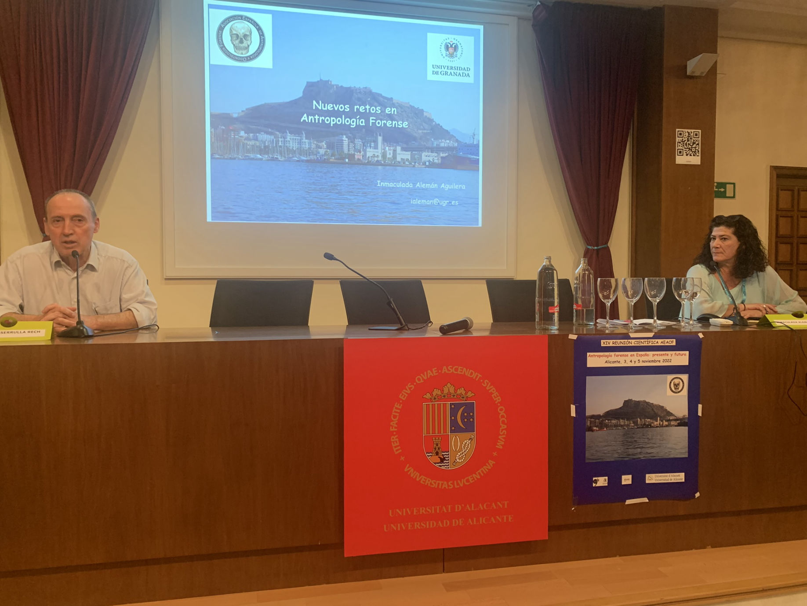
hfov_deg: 67.3
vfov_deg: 53.1
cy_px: 303
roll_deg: +0.1
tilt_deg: -3.2
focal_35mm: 26
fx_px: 606
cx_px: 404
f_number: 1.8
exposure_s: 1/50
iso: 125
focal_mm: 4.25
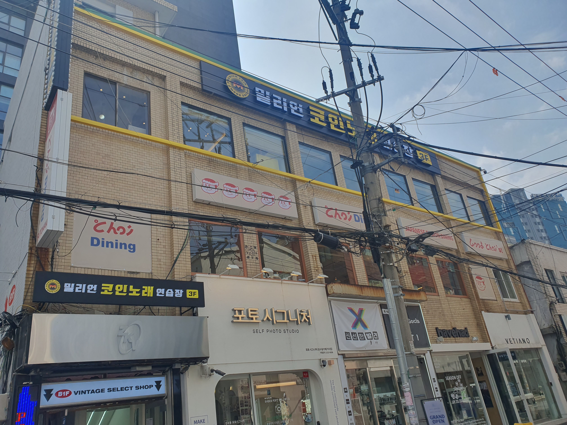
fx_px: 426
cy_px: 212
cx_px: 284
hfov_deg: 67.3
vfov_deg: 53.1
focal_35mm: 26
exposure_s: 1/2168
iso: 50
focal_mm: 4.3
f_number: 2.4
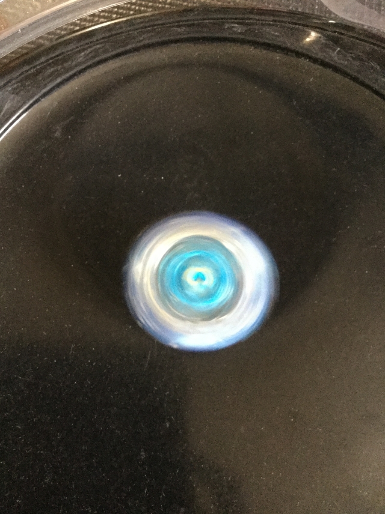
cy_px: 257
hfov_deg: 45.4
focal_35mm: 31
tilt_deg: -78.8
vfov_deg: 58.4
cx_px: 192
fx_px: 460
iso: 320
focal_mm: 3.3
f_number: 2.4
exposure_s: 1/15
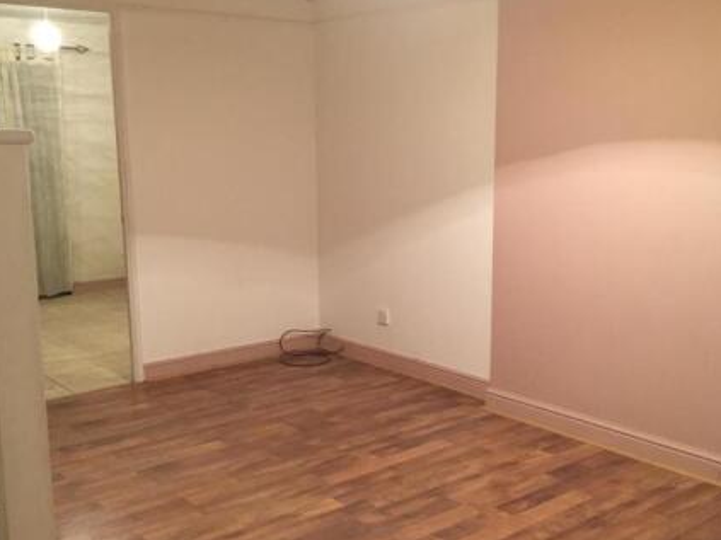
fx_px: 833
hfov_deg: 46.8
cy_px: 299
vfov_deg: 35.9
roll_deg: +0.6
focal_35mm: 40
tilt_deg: -10.5
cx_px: 381
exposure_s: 1/17
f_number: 2.2
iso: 250
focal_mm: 4.15
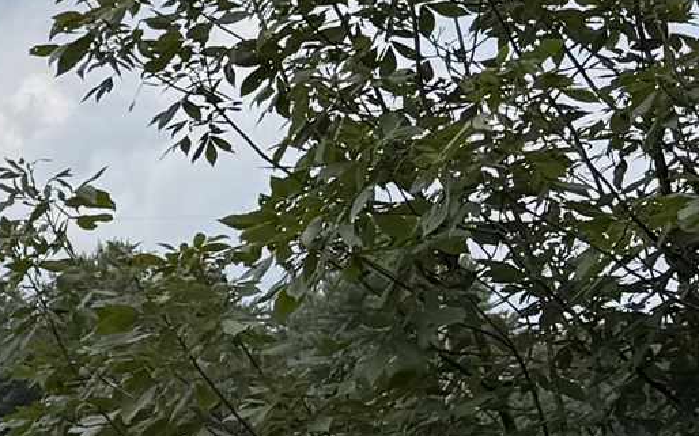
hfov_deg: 11.4
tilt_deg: +4.8
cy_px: 486
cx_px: -998
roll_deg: +3.3
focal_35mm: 152
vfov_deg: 8.6
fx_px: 2895
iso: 80
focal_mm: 6.76
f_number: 1.78
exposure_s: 1/7353
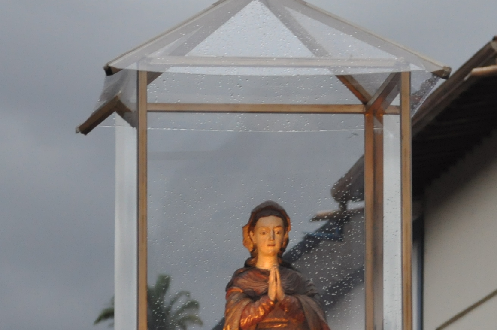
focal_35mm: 275
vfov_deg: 5.0
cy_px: 154
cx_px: 333
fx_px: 3792
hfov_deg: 7.5
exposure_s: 1/250
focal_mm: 66
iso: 1250
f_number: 5.3
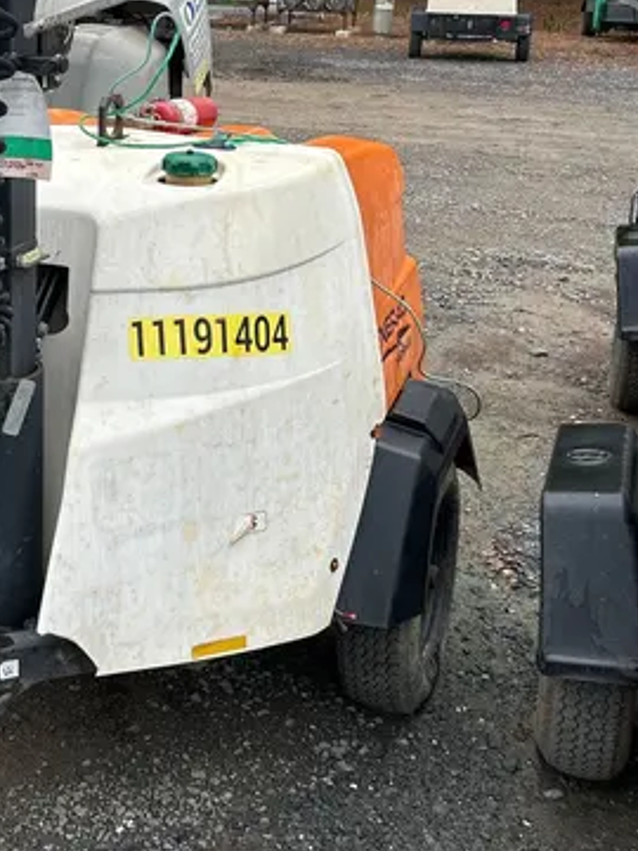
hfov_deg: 26.6
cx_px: 59
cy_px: 207
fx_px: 1302
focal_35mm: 53
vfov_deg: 35.3
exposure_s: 1/1779
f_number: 1.5
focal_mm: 5.7
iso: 50
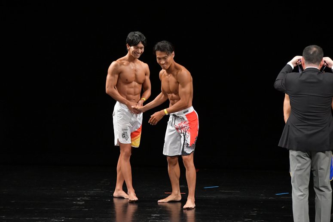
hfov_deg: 7.6
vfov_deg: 5.1
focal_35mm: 270
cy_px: 111
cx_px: 166
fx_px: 2496
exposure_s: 1/400
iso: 3200
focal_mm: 180
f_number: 5.6
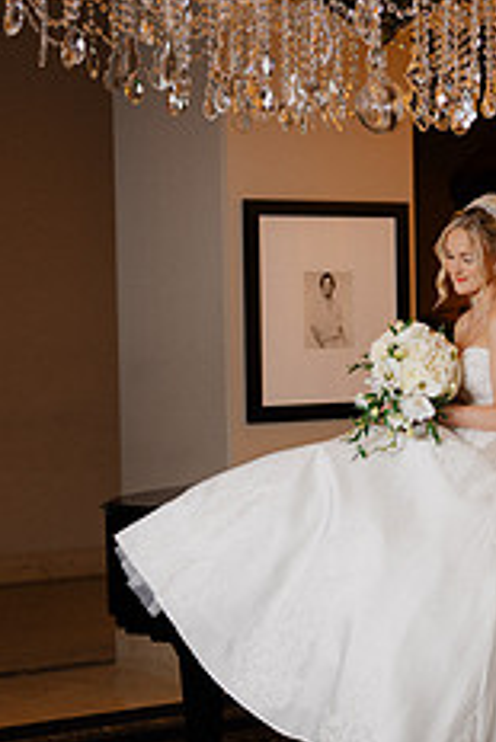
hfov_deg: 13.9
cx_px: 477
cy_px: 393
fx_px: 2002
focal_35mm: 97
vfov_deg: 21.0
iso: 250
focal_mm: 50
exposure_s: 1/200
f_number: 2.2
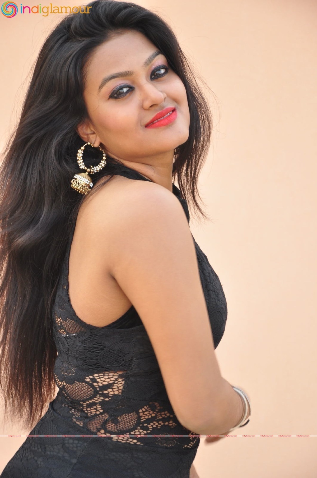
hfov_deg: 11.4
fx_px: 1590
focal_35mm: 120
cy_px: 239
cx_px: 158
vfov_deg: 17.1
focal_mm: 80
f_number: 6.3
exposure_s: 1/125
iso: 400
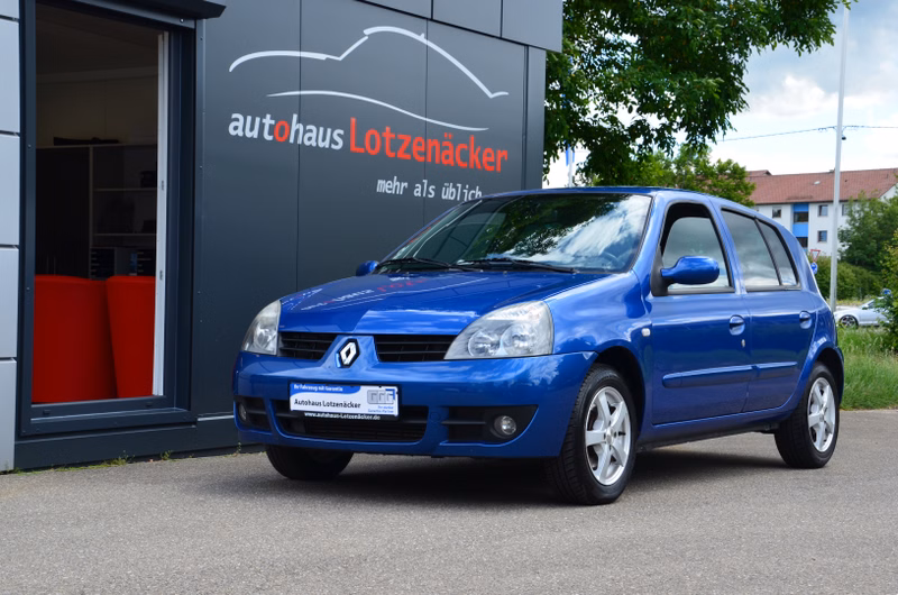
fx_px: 1568
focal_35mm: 63
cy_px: 298
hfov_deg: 32.0
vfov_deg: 21.5
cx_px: 449
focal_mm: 42
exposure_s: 1/125
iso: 200
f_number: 11
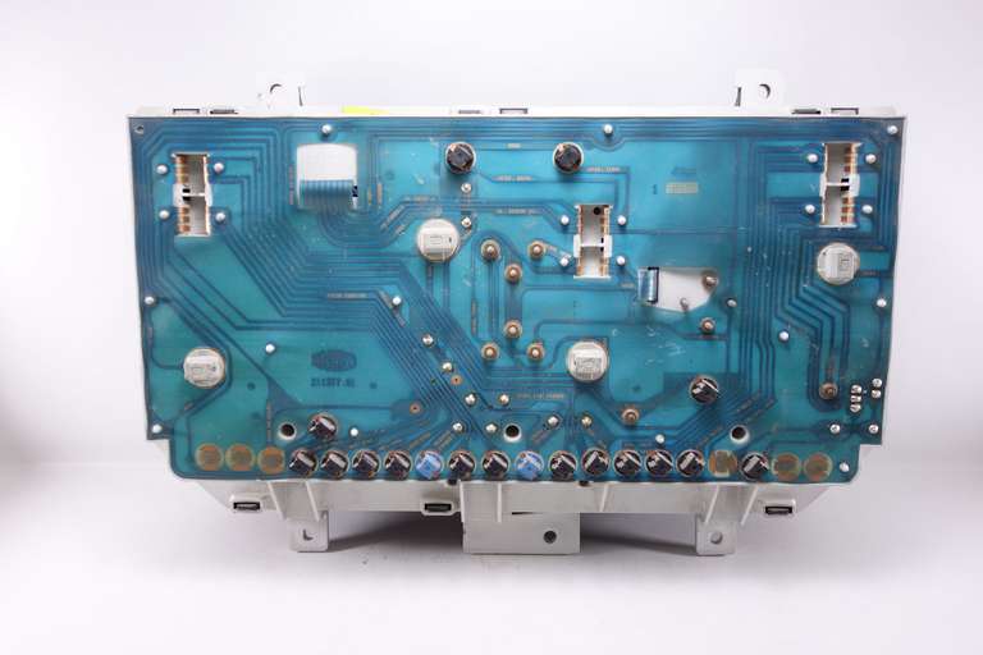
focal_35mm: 30
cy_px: 328
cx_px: 492
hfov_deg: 61.9
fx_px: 819
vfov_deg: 43.6
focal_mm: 11.32
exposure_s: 1/60
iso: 125
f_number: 2.2
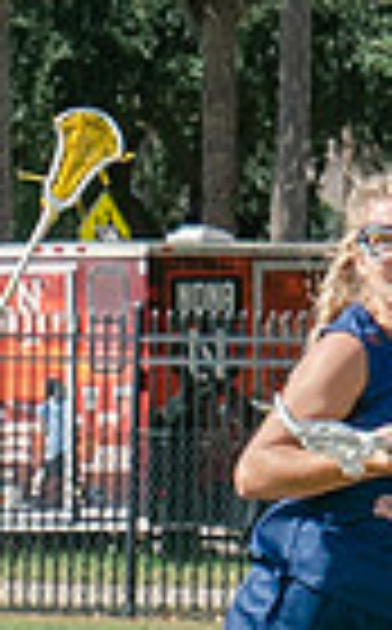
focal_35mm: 939
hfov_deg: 1.4
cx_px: 1597
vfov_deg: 2.2
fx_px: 16117
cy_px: 889
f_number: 5.6
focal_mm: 70
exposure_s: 1/1000
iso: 250
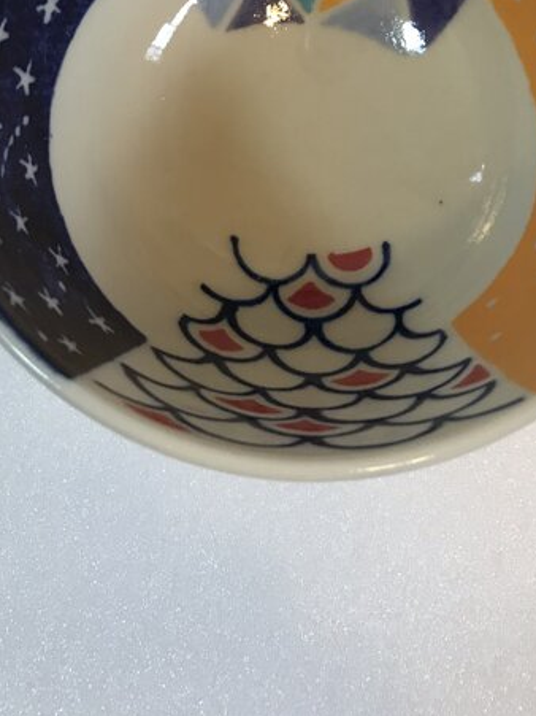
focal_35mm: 53
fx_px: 1095
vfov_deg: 34.0
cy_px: 55
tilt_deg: -69.0
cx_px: 317
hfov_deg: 27.5
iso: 32
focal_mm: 3.99
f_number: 1.8
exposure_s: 1/24
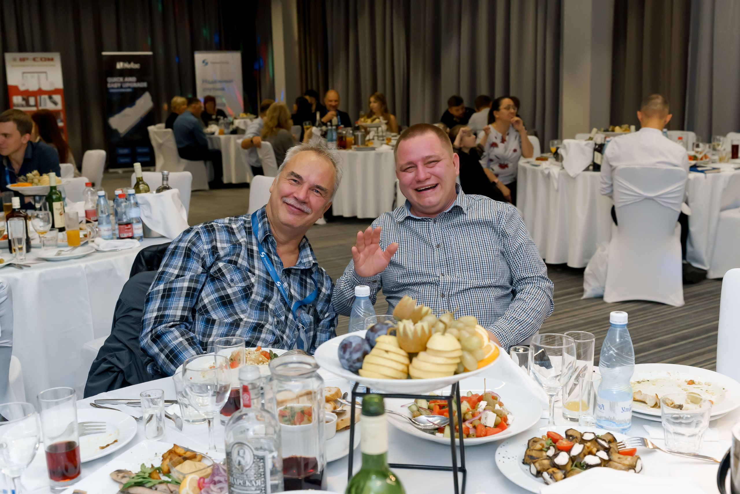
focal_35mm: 40
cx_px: 370
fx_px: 822
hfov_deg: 48.5
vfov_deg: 33.4
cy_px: 247
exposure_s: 1/125
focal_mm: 40
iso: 3200
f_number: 5
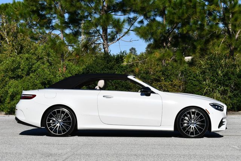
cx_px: 120
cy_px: 80
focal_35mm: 88
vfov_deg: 15.6
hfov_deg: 23.1
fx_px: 590
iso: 100
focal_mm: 44
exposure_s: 1/400
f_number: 10
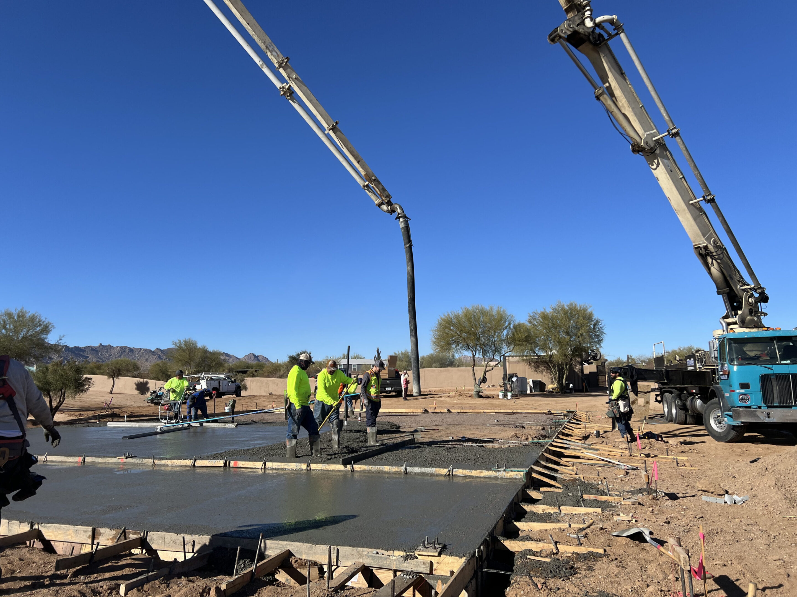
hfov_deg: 67.3
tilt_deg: +10.1
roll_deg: +0.5
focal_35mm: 26
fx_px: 599
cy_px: 298
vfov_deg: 53.1
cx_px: 398
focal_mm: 5.7
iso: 50
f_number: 1.5
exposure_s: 1/5076
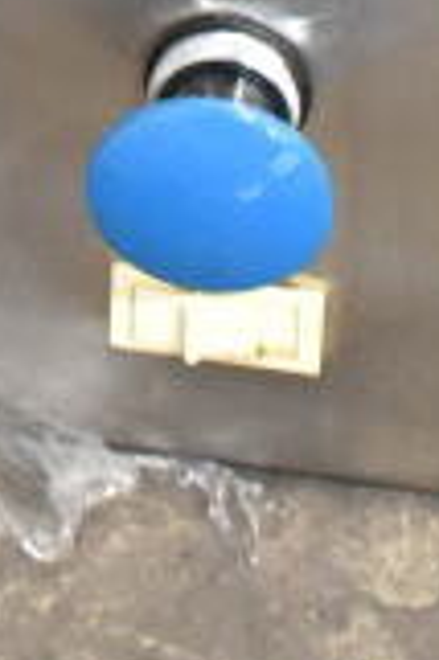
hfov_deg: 6.1
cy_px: -816
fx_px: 4069
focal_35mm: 222
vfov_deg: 8.6
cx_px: -156
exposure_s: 1/40
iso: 1600
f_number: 4
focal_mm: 26
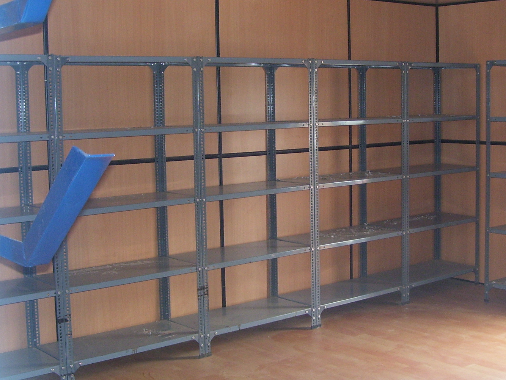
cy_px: 177
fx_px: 819
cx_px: 293
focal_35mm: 56
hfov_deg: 34.3
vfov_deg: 26.1
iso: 125
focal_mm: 6
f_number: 2.7
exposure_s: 1/60
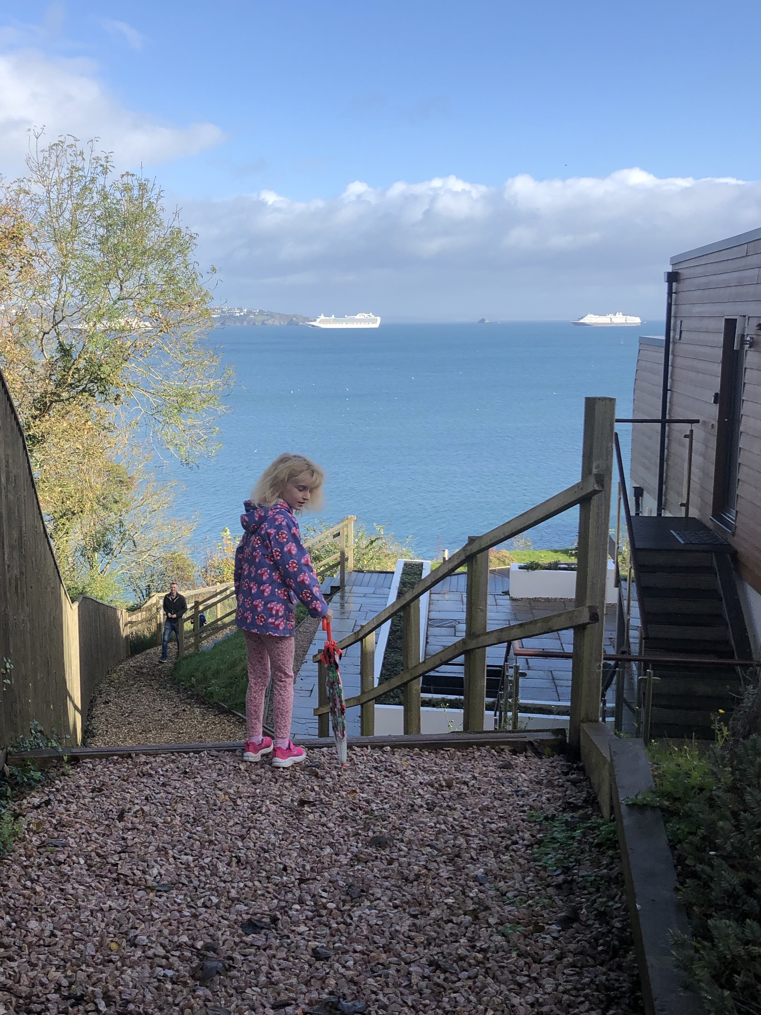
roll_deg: +0.1
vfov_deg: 47.9
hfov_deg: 36.4
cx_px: 240
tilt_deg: -10.1
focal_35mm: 39
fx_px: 1143
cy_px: 521
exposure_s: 1/1104
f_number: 1.8
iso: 20
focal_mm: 3.99
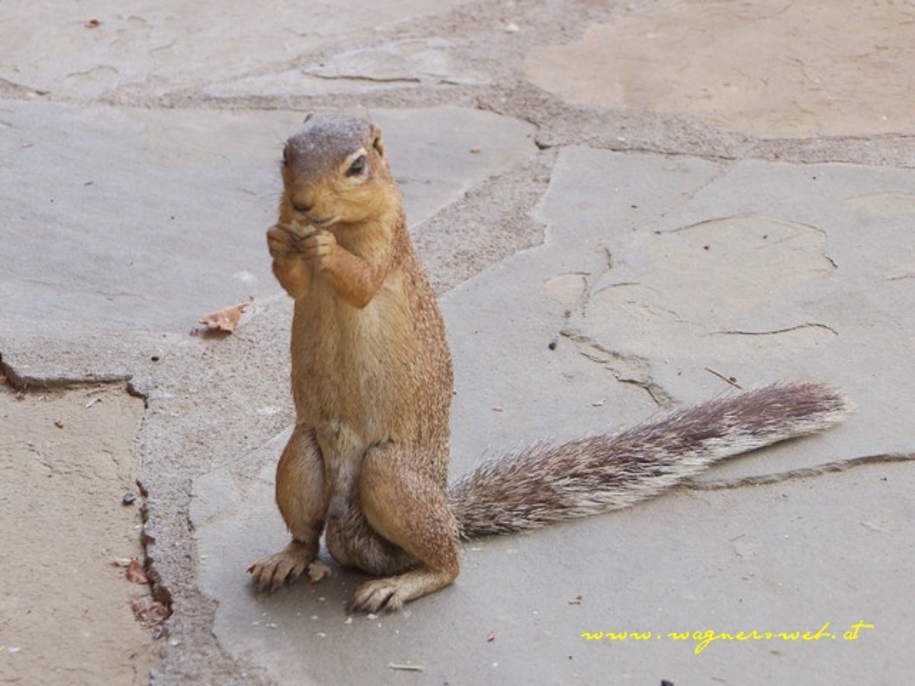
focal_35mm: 210
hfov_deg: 9.4
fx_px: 5551
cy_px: 343
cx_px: 458
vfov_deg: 7.1
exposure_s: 1/200
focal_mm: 53.9
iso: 80
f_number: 4
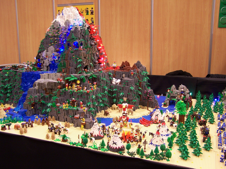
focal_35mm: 38
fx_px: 248
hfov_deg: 49.0
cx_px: 113
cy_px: 84
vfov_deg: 37.7
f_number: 2.8
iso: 80
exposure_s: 1/3
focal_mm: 6.3
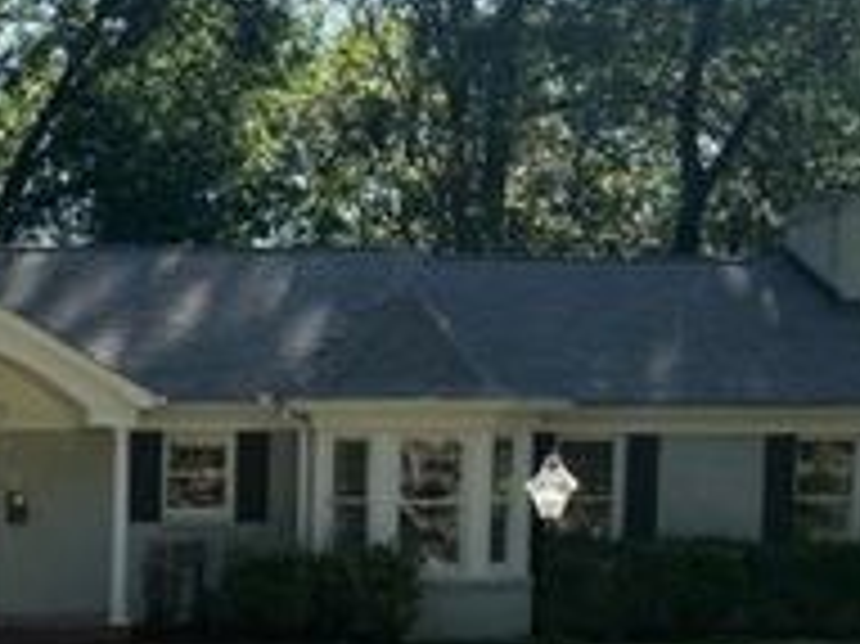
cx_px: -5
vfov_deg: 20.8
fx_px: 1688
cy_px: 651
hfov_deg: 27.0
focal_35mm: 68
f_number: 1.6
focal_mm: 5.1
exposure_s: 1/1106
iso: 50
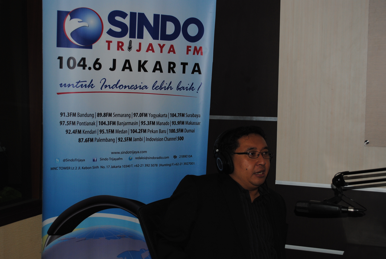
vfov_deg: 26.6
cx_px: 193
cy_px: 130
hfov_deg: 38.8
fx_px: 548
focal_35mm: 51
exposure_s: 1/60
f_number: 5
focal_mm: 34
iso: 200
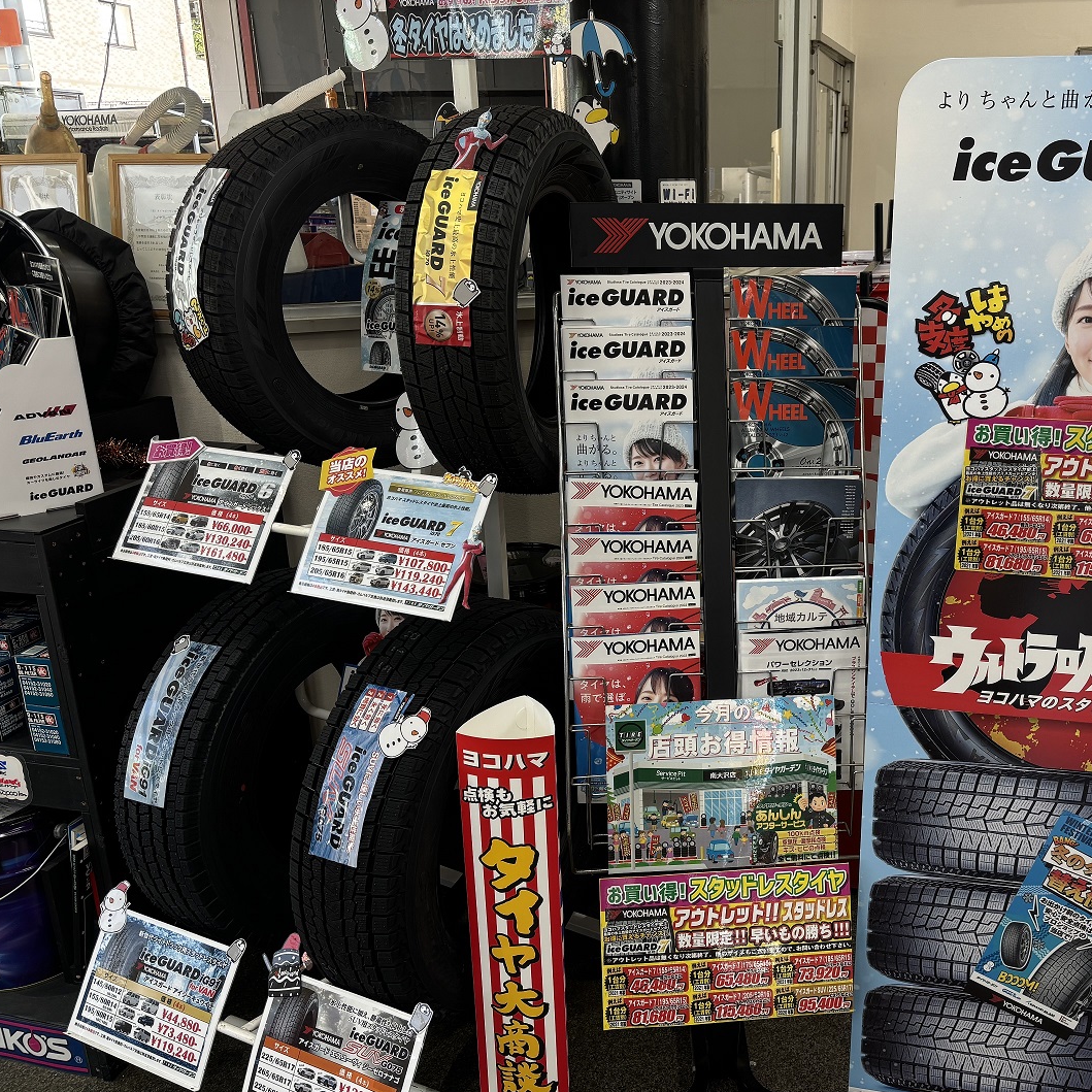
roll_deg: -0.6
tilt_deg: -18.0
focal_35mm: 31
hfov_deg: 51.5
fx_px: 1106
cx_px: 731
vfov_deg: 52.5
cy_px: 550
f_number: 1.6
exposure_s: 1/100
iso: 50
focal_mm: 5.96
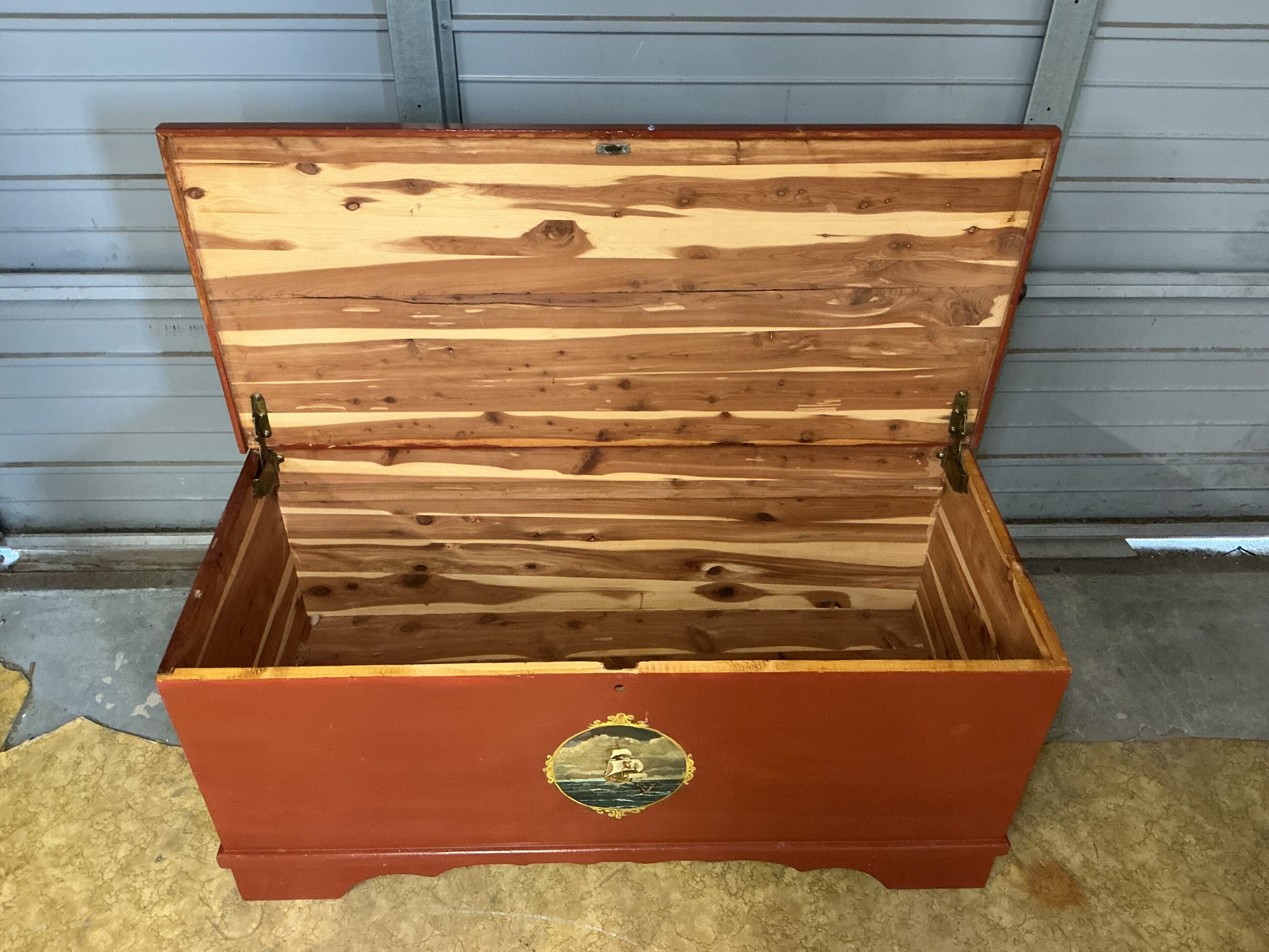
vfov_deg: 48.2
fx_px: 1063
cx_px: 634
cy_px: 476
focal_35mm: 29
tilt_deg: -39.2
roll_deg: -1.2
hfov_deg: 61.7
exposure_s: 1/60
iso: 250
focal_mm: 3
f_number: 1.8
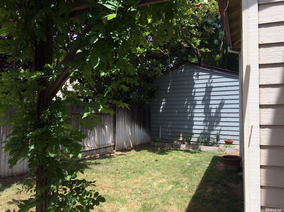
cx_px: 142
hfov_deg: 61.7
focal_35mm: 29
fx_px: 238
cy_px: 106
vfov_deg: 48.2
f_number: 2.2
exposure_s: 1/912
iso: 32
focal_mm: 4.15
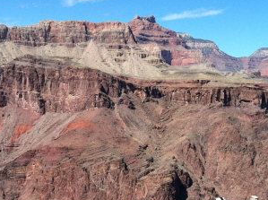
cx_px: 111
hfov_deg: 26.0
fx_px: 579
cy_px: 165
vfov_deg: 19.3
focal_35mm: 75
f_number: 2.8
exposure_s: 1/1200
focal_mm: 3.85
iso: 80
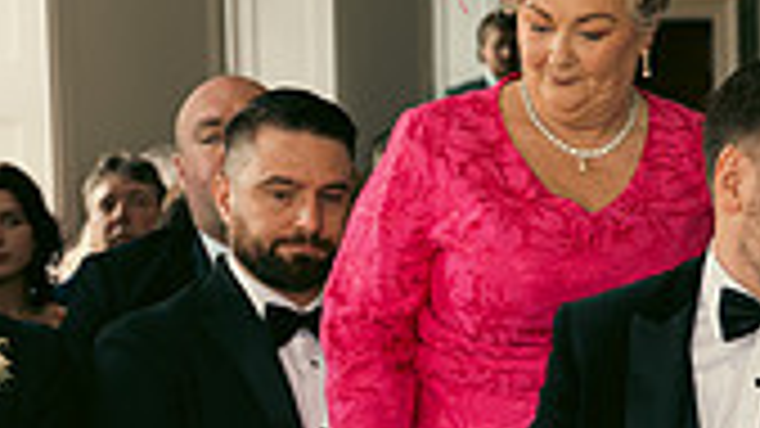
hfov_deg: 14.3
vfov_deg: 8.2
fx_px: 2962
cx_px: 823
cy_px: 345
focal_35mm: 147
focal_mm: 41
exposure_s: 1/160
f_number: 3.5
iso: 250
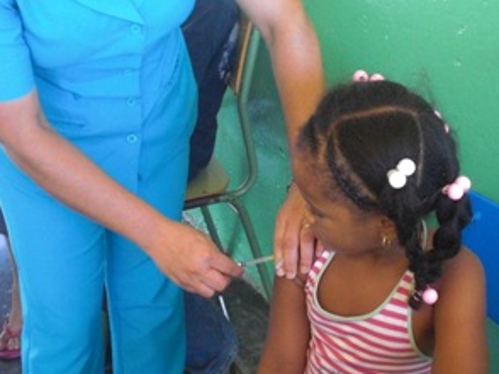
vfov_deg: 25.2
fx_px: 835
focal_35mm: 58
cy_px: 175
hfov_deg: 33.2
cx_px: 289
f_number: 3.1
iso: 400
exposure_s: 1/80
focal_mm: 6.3
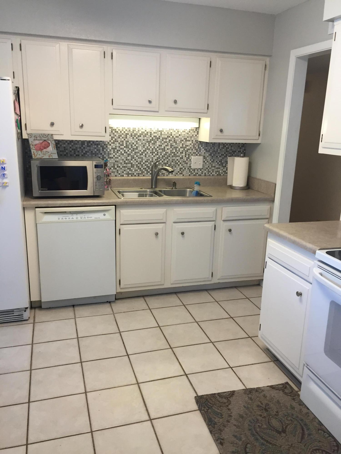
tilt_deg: -13.1
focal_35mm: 29
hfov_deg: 48.2
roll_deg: -1.6
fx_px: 381
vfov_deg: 61.7
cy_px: 227
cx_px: 170
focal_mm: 4.15
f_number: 2.2
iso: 50
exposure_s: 1/30
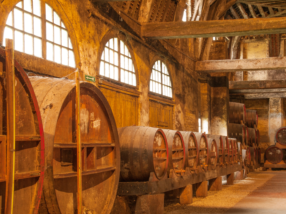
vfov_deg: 24.8
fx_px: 487
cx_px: 190
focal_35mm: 59
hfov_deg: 32.4
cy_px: 118
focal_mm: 44
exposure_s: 5
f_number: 11
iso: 200
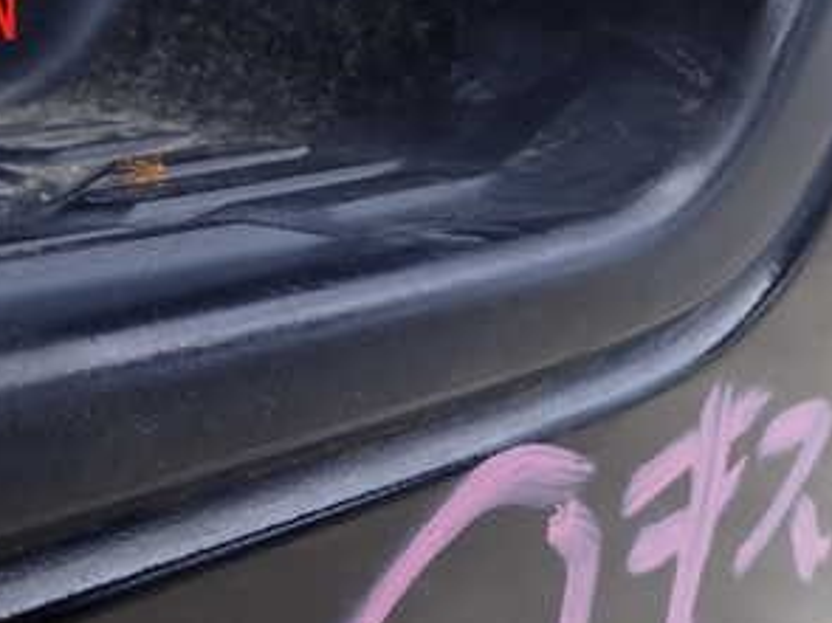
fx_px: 1466
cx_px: 350
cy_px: 620
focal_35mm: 61
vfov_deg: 23.1
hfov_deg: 31.6
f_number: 3.2
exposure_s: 1/250
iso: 100
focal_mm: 5.4
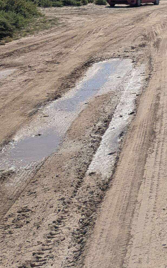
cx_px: 388
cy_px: 15
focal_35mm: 77
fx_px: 561
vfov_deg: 25.8
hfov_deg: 13.2
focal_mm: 4.53
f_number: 1.7
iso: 29
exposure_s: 1/2809
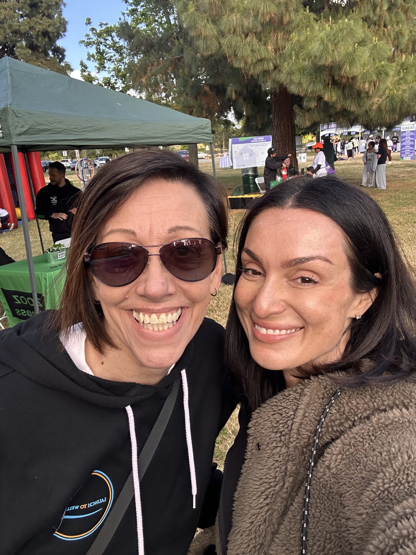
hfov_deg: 46.8
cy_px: 278
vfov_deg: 60.0
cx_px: 208
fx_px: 481
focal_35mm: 30
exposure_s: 1/340
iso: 25
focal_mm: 2.69
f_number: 1.9
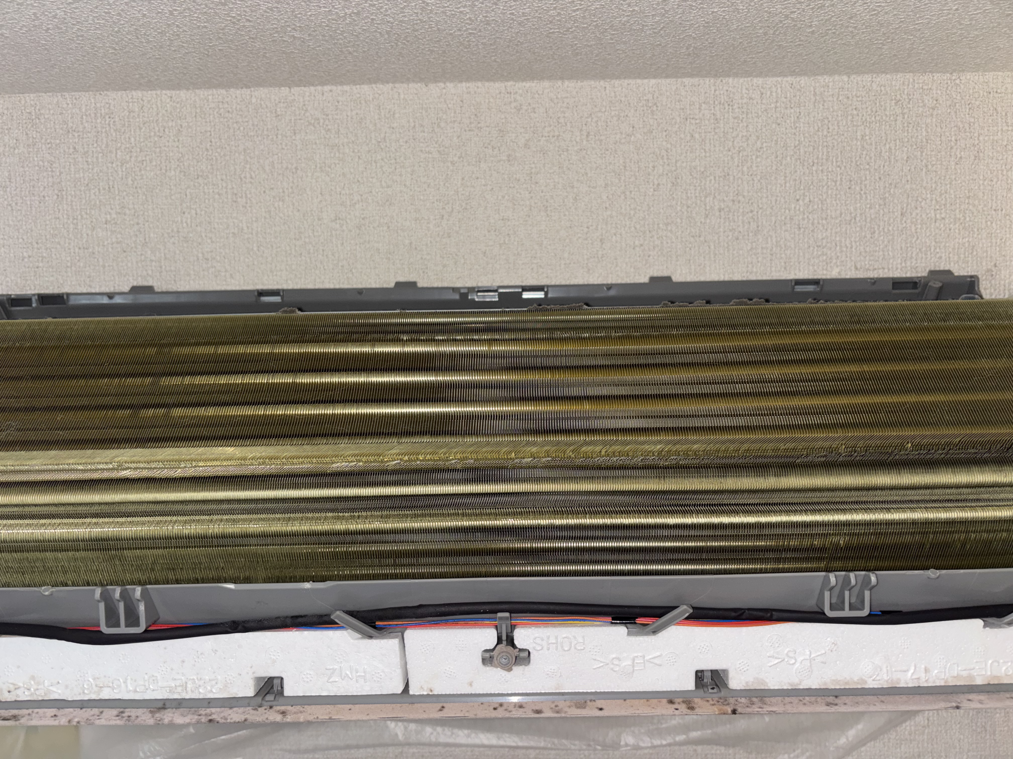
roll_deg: +1.1
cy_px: 380
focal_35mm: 26
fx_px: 761
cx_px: 506
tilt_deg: -3.3
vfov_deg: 53.1
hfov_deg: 67.3
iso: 64
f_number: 1.6
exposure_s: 1/48
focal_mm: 5.96
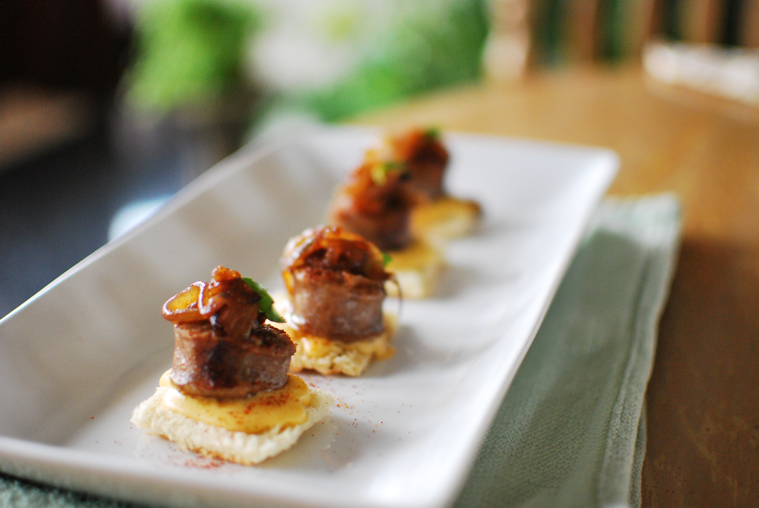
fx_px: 1108
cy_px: 254
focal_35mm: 52
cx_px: 380
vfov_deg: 25.8
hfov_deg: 37.8
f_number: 1.8
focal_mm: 35
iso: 800
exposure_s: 1/200
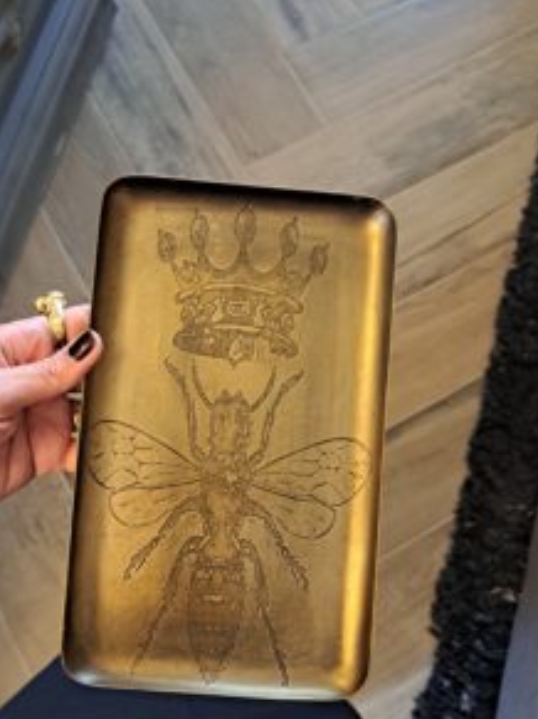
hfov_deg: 42.8
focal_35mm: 33
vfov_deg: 55.3
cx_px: 230
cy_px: 393
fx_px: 684
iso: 400
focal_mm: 5.23
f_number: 1.8
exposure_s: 1/33
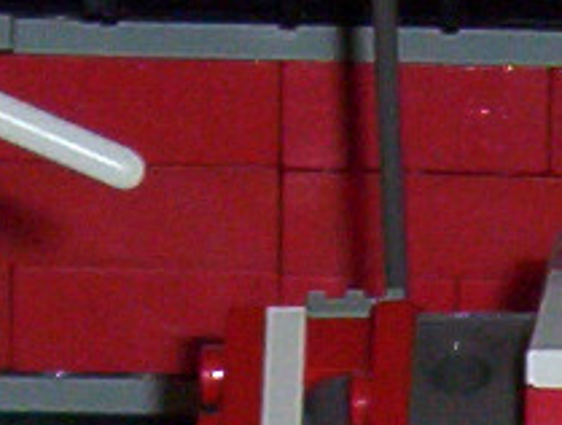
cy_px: 1006
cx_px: 981
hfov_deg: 3.2
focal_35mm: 608
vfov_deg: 2.4
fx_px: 9899
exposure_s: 1/58
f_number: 3.94
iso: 140
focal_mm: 12.09
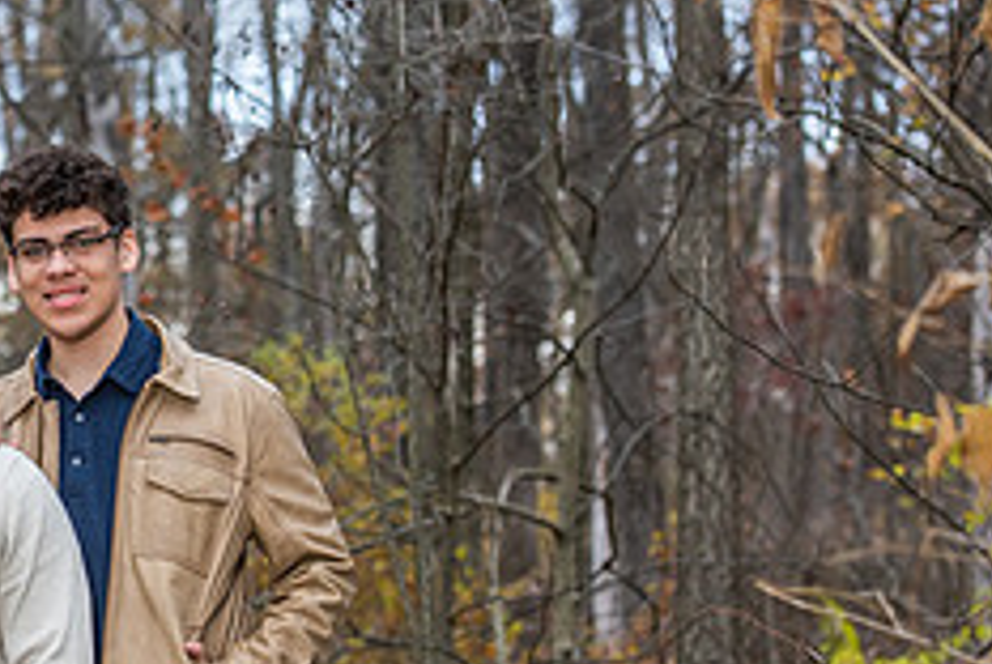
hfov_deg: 10.2
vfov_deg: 6.9
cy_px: 364
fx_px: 5490
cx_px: -166
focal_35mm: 199
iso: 400
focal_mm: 80
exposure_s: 1/200
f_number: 4
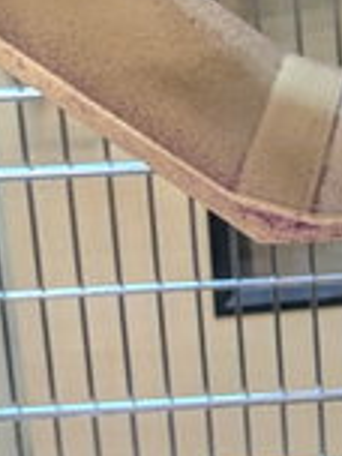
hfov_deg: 12.9
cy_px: 26
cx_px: 588
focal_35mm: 105
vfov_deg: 18.3
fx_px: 1383
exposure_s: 1/120
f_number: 1.7
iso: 65
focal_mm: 4.53
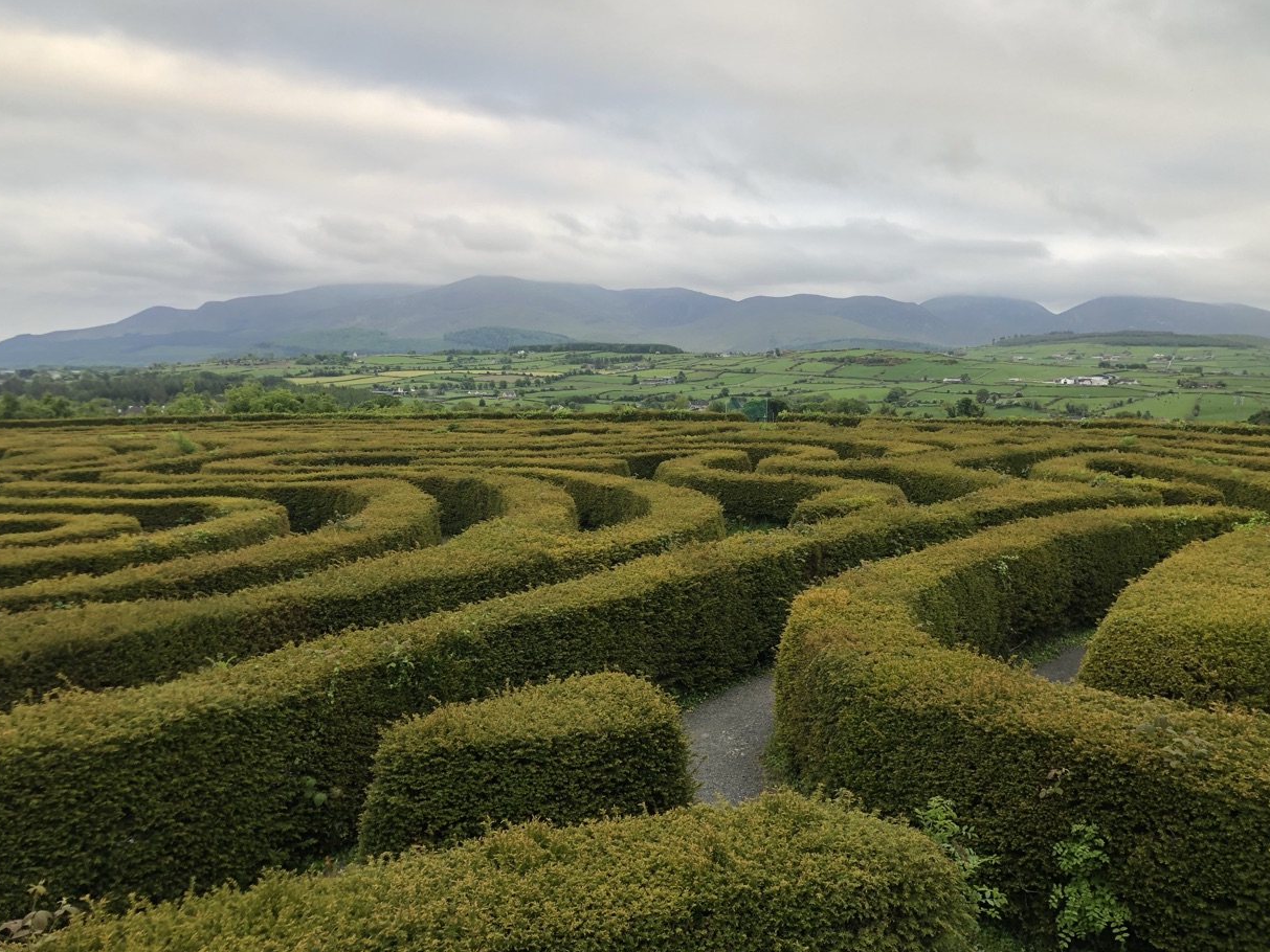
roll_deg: -0.2
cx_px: 669
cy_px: 458
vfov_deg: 46.8
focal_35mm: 30
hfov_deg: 59.9
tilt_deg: -4.0
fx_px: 1101
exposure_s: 1/120
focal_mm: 3.99
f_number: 1.8
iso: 25
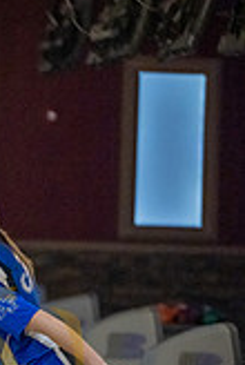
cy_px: 430
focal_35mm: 452
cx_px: -87
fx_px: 4594
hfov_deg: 3.0
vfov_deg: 4.5
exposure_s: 1/800
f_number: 3.5
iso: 4000
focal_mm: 165
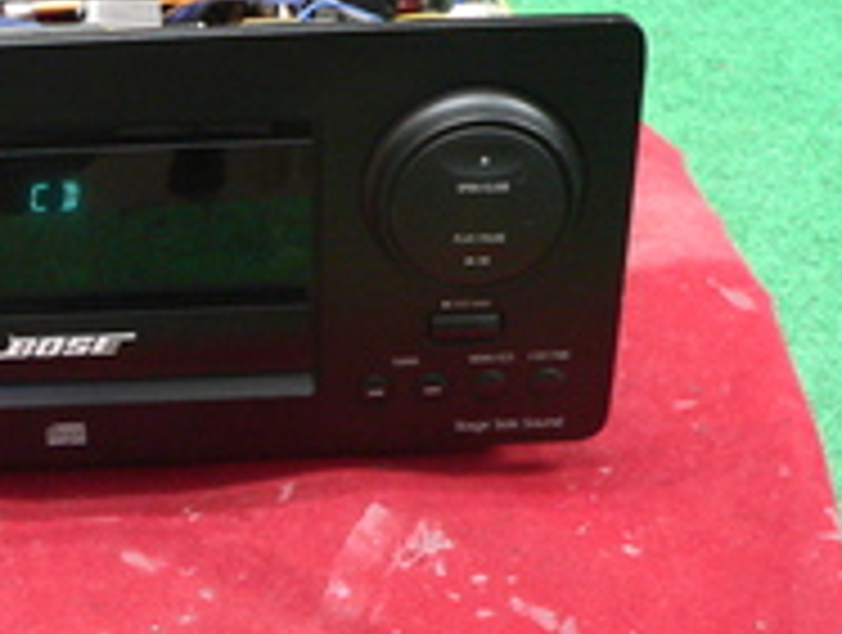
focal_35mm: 73
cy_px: 326
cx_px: 104
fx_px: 1779
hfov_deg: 25.9
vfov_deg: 20.2
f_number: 2.8
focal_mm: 6
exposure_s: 1/5
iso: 200
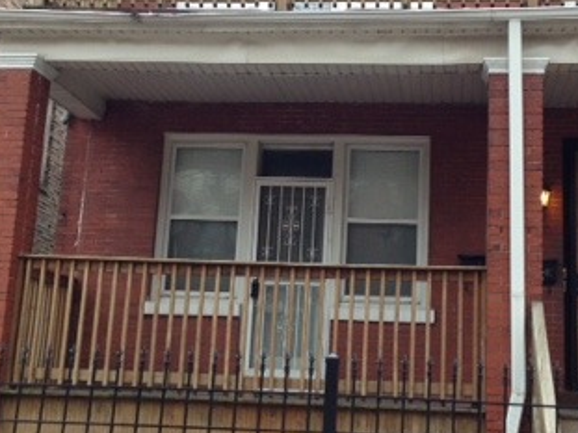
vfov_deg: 21.5
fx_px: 1135
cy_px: 143
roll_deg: -2.4
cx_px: 336
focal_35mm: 68
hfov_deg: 28.5
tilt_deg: +13.3
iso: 80
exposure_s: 1/120
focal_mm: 4.12
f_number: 2.4
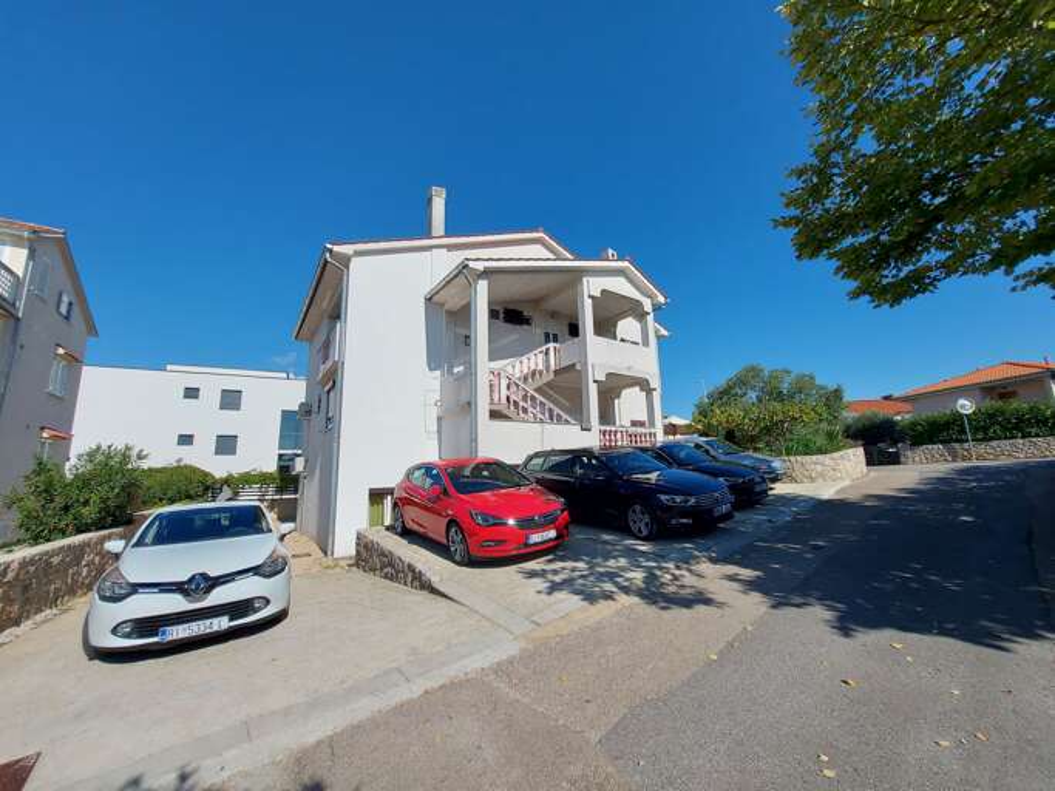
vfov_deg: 89.9
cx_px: 528
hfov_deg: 106.2
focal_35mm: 13
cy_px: 396
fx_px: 396
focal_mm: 1.74
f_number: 2.2
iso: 64
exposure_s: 1/3347
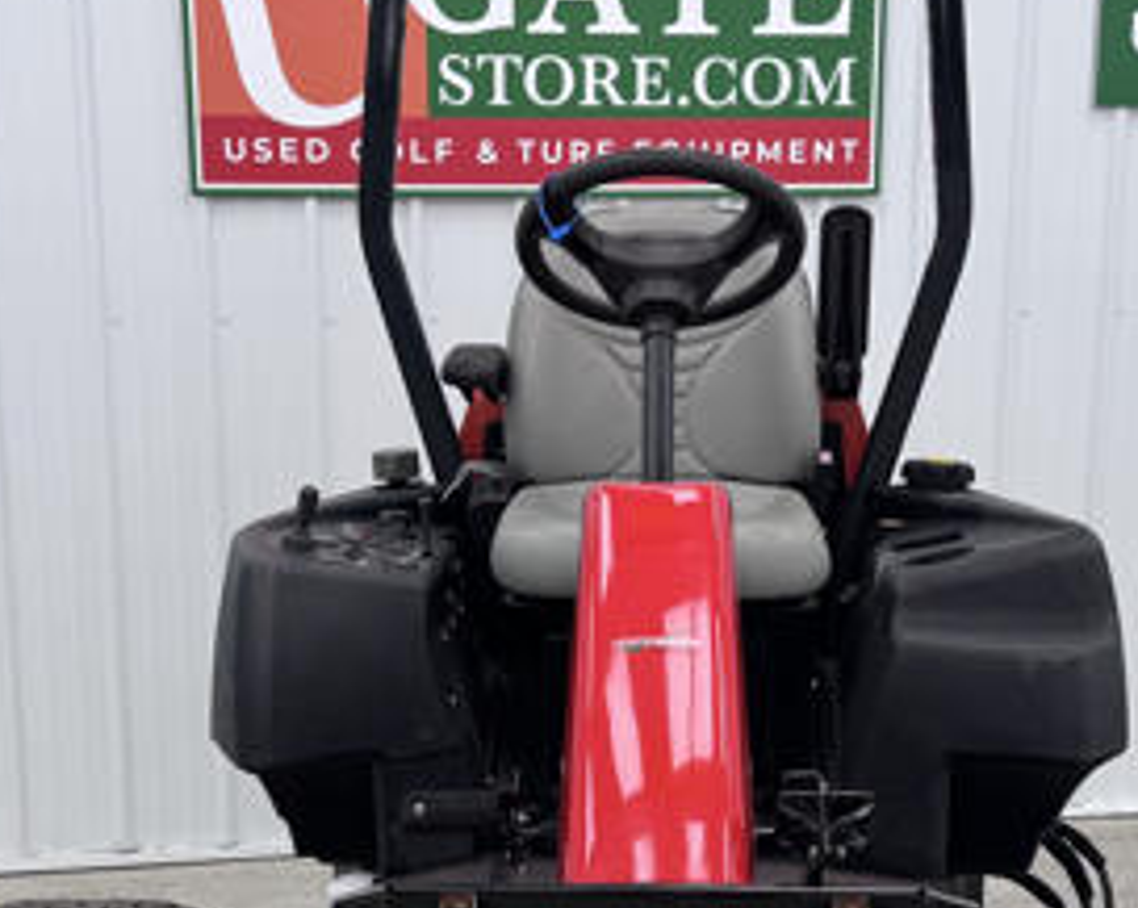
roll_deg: -0.7
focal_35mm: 69
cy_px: 757
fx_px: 2321
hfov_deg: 27.5
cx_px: 573
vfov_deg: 21.8
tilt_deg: -15.2
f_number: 1.78
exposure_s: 1/120
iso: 64
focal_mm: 6.76
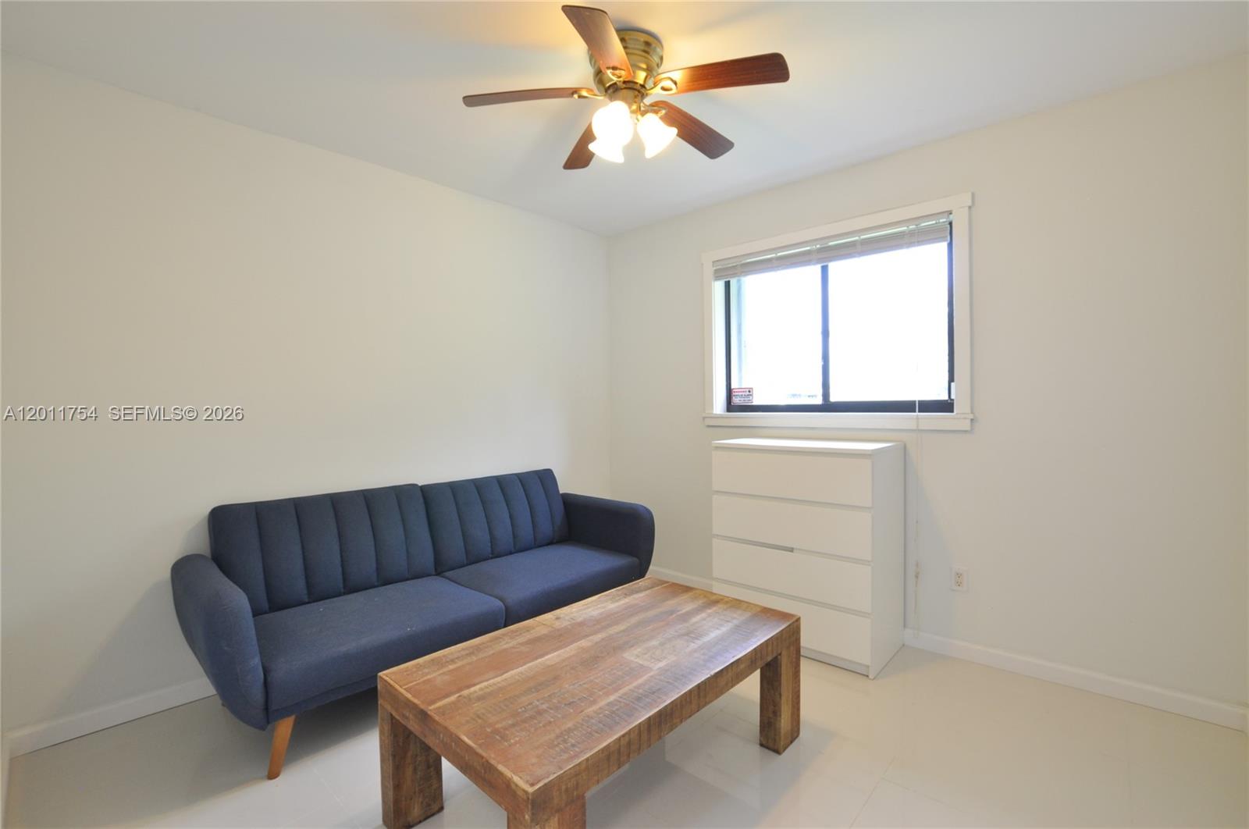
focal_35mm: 15
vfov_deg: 77.2
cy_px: 414
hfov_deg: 100.5
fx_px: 520
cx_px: 624
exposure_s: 1/8
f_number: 8
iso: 400
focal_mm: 10
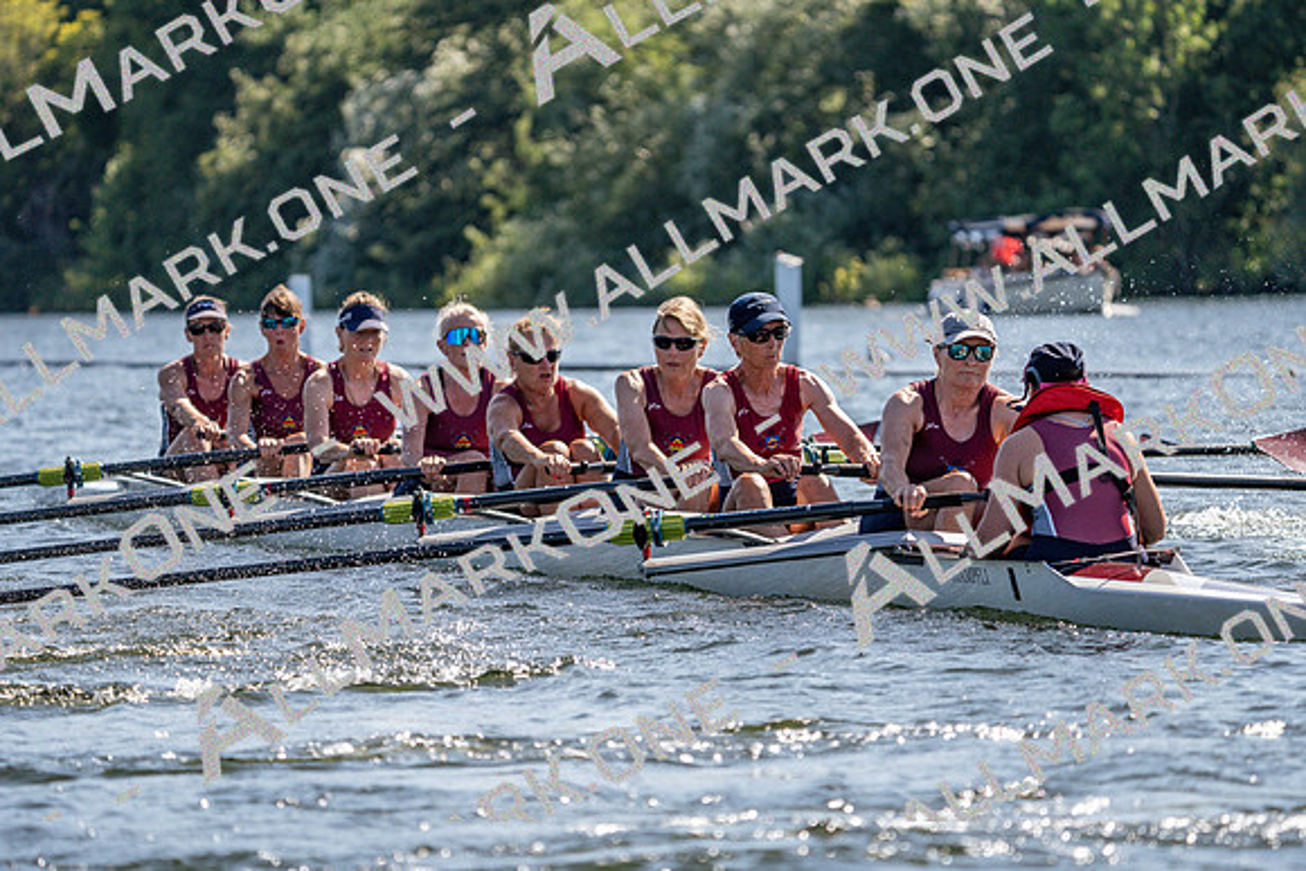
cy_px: 436
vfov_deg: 5.7
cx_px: 653
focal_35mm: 241
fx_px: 8745
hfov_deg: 8.5
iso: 320
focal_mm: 241
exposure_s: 1/2000
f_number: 5.6
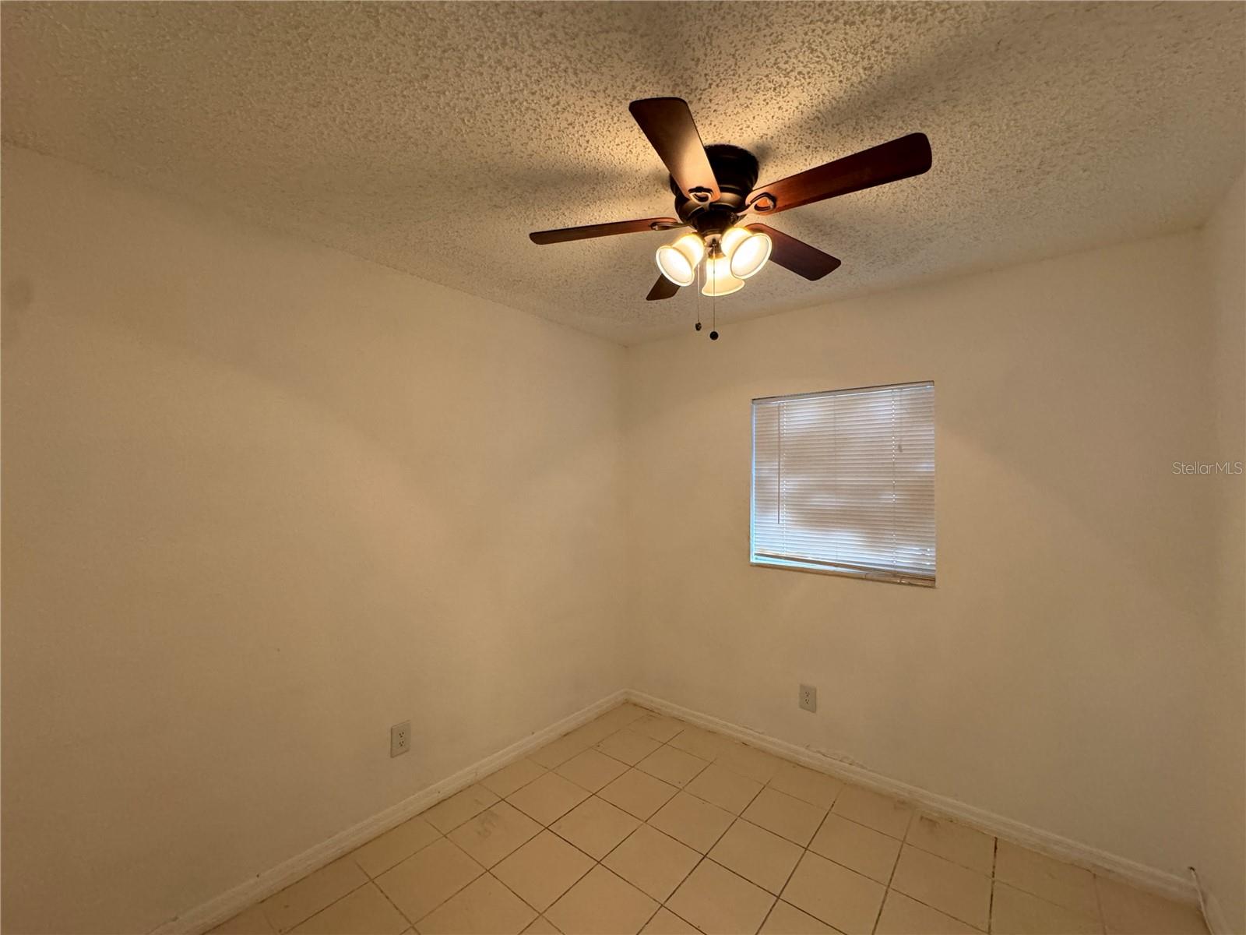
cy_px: 468
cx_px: 623
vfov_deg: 85.7
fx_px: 504
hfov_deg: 102.1
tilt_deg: +1.0
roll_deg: -0.5
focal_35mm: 14
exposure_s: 1/60
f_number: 2.2
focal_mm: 2.22
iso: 400
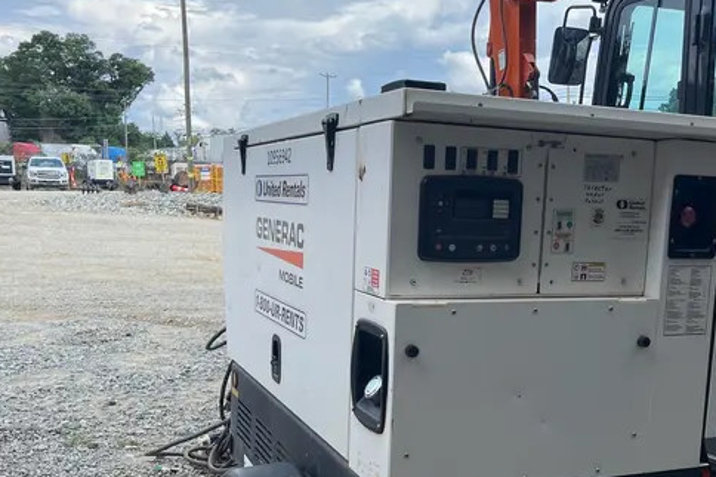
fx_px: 815
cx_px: 391
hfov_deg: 47.4
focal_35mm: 41
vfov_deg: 32.3
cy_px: 313
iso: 50
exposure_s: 1/2463
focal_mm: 5.1
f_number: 1.6
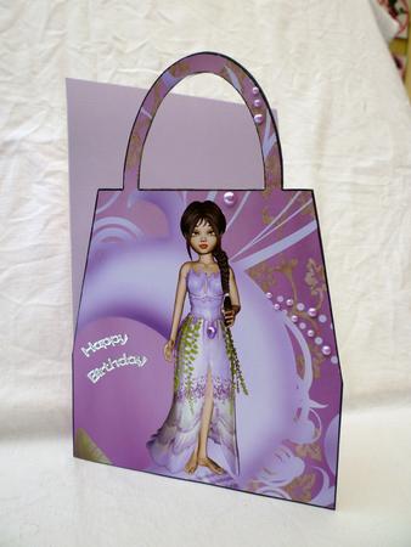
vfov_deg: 61.6
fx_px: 459
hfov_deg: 48.3
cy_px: 274
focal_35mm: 29
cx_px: 206
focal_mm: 5.2
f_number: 3.3
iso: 80
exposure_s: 1/80
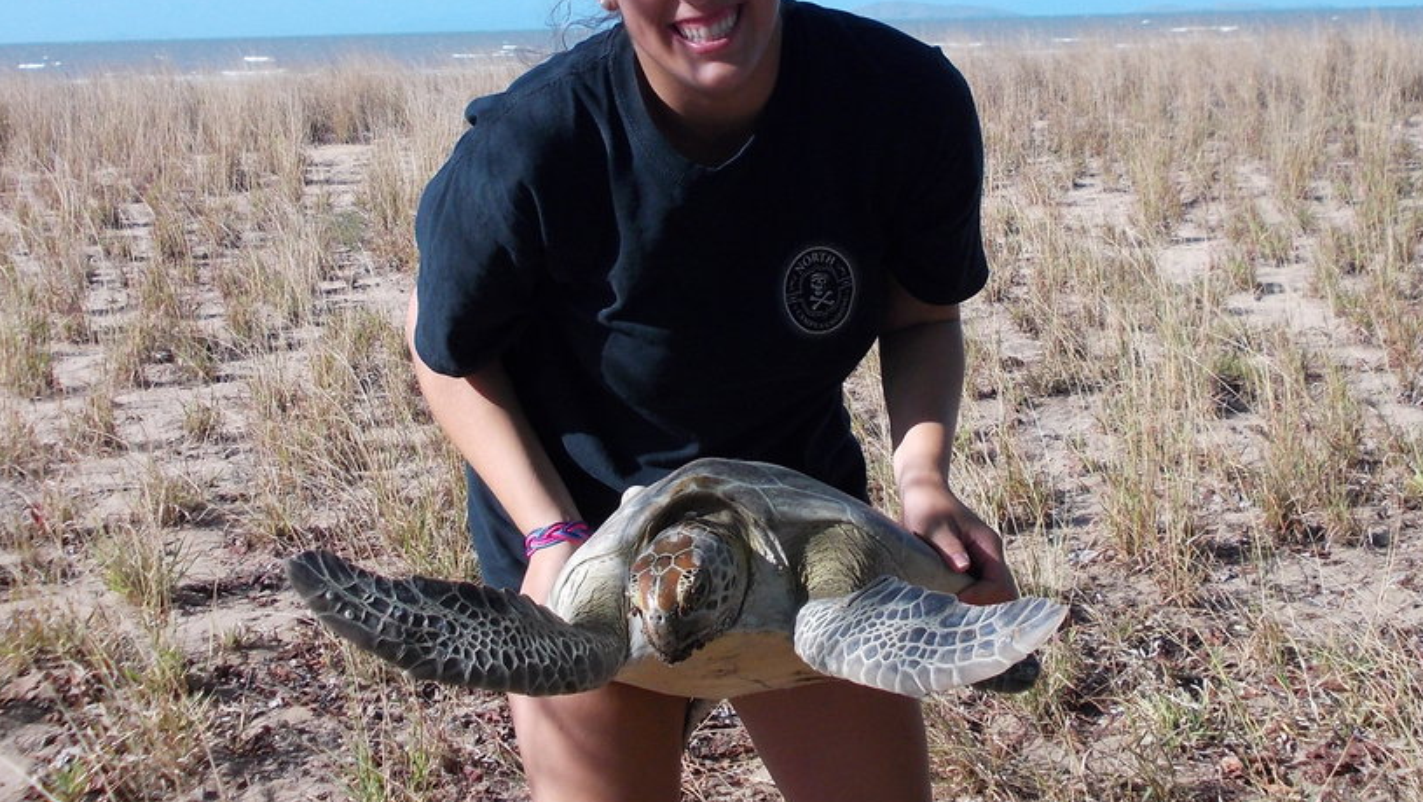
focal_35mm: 52
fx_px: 1963
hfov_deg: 39.8
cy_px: 255
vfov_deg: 23.0
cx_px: 740
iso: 80
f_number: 6.2
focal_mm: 5.3
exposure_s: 1/200
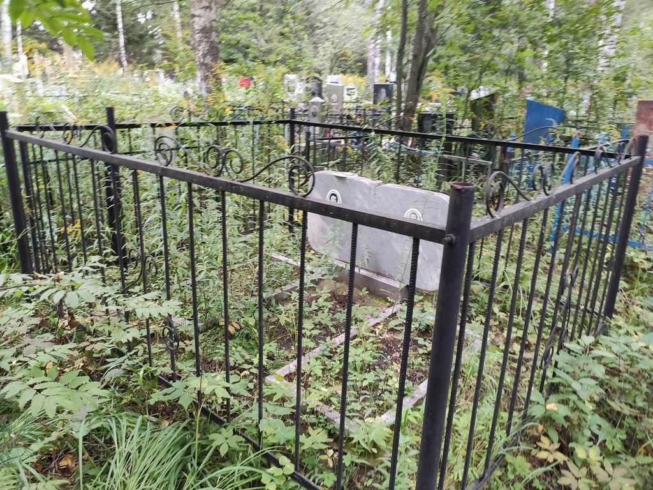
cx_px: 326
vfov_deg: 53.1
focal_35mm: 26
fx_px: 490
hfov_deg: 67.3
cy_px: 245
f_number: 1.75
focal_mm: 4.77
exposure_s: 1/30
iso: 433
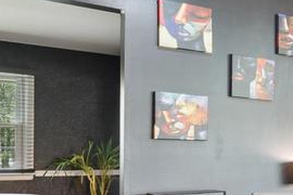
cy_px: 152
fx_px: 456
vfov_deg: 23.9
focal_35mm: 56
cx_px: 505
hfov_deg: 23.0
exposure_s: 1/15
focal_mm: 14.8
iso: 1250
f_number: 7.1
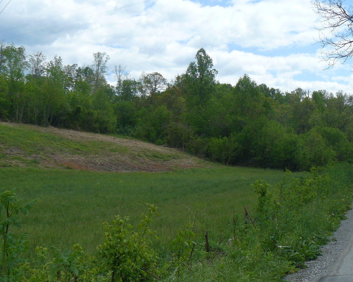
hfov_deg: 36.0
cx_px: 192
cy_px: 141
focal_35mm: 52
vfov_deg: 29.1
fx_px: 543
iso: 100
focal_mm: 6
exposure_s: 1/640
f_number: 4.5
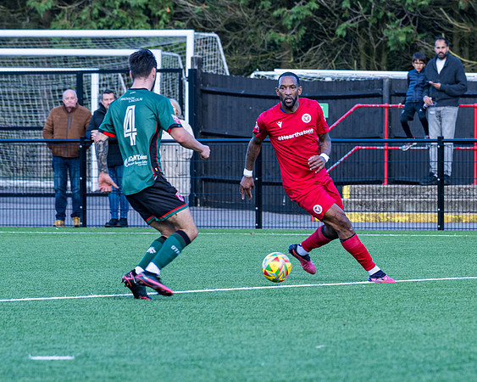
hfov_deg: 5.1
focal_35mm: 378
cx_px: 309
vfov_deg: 4.1
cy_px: 268
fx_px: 5334
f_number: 4
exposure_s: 1/500
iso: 200
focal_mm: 135
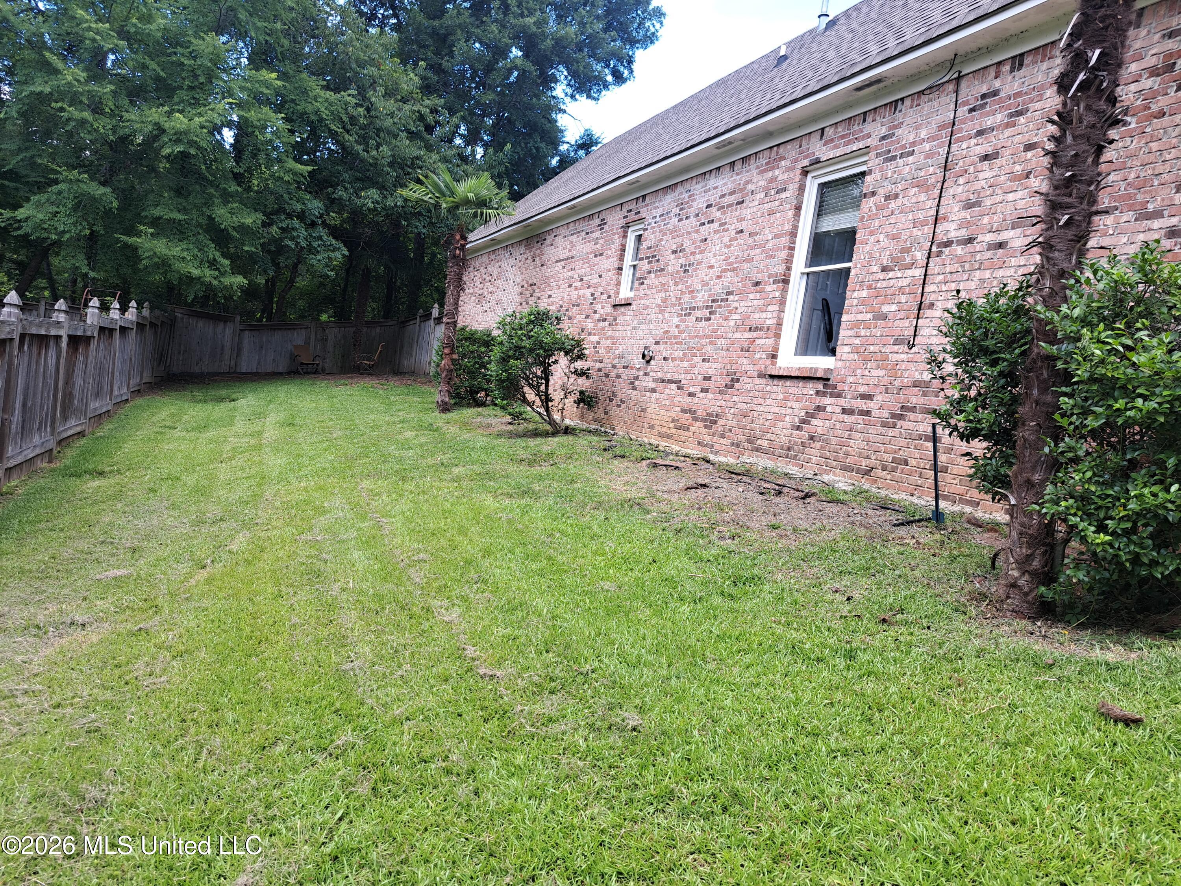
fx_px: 819
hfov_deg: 71.6
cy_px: 443
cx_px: 590
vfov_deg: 56.8
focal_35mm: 24
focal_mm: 5.23
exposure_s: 1/215
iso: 50
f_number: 1.8
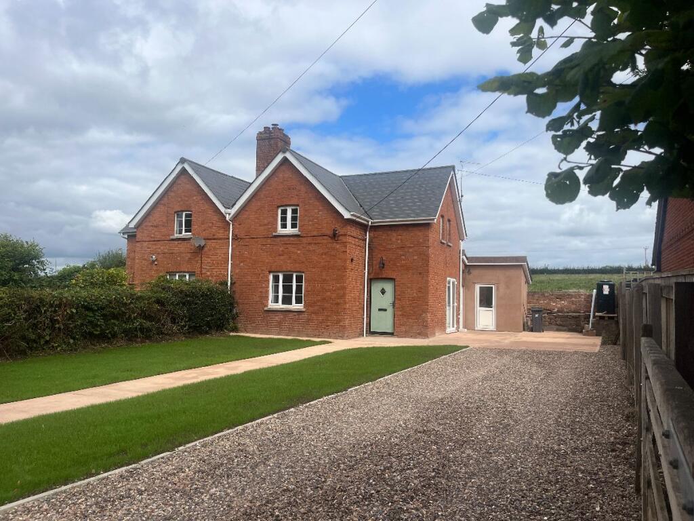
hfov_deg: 67.3
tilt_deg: +2.6
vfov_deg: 53.1
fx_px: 521
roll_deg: -0.9
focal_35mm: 26
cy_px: 260
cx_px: 347
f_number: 1.6
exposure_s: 1/3876
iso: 50
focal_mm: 5.1
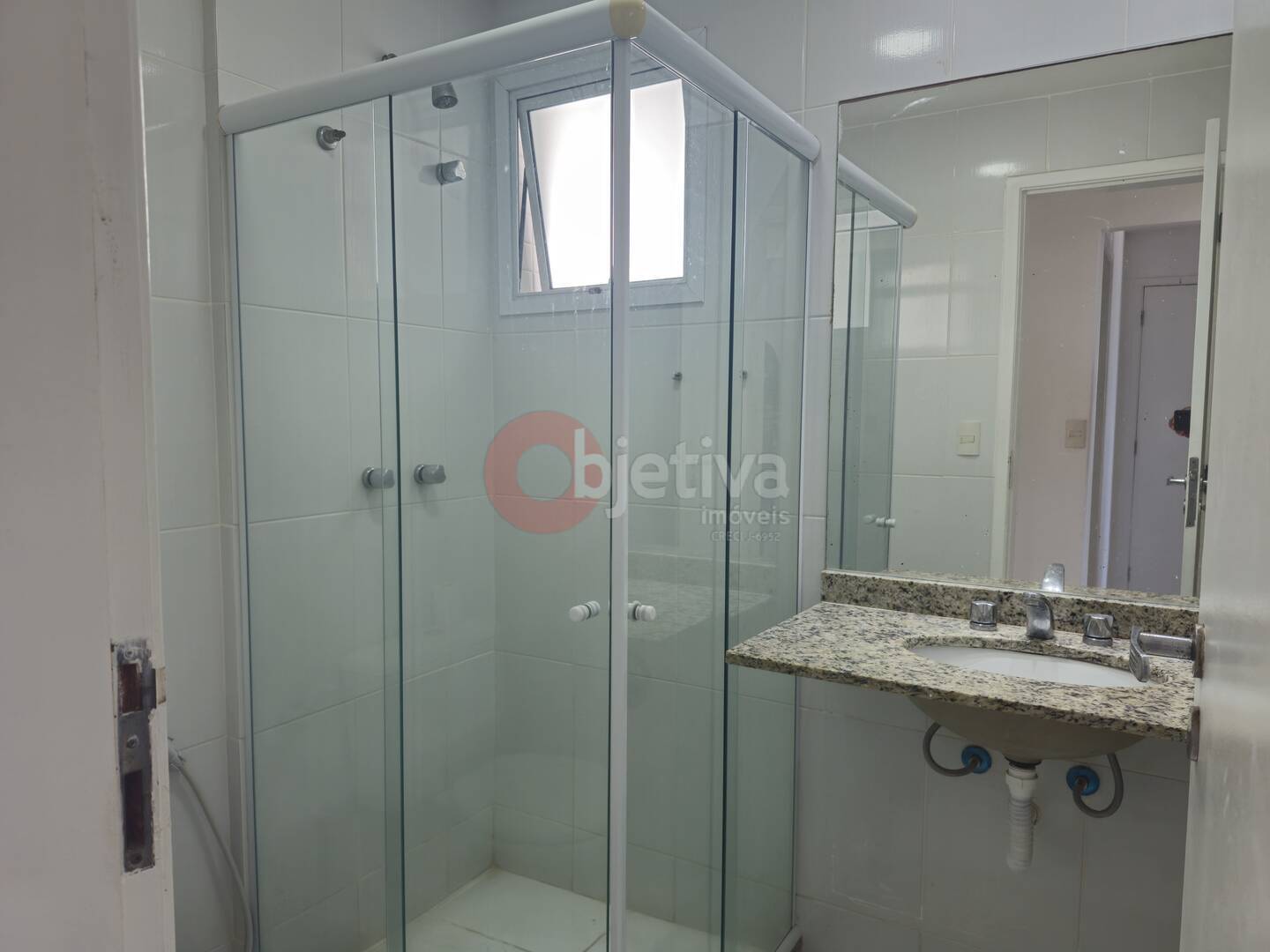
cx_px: 635
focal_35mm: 23
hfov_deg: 73.9
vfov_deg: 58.9
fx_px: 844
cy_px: 476
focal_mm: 5.54
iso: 50
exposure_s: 1/60
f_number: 1.8
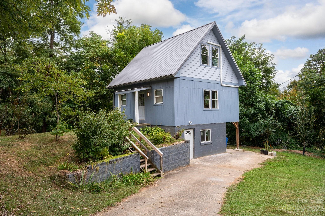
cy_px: 108
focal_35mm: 24
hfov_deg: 73.8
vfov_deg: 53.1
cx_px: 162
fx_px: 216
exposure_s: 1/125
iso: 400
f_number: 8
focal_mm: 24
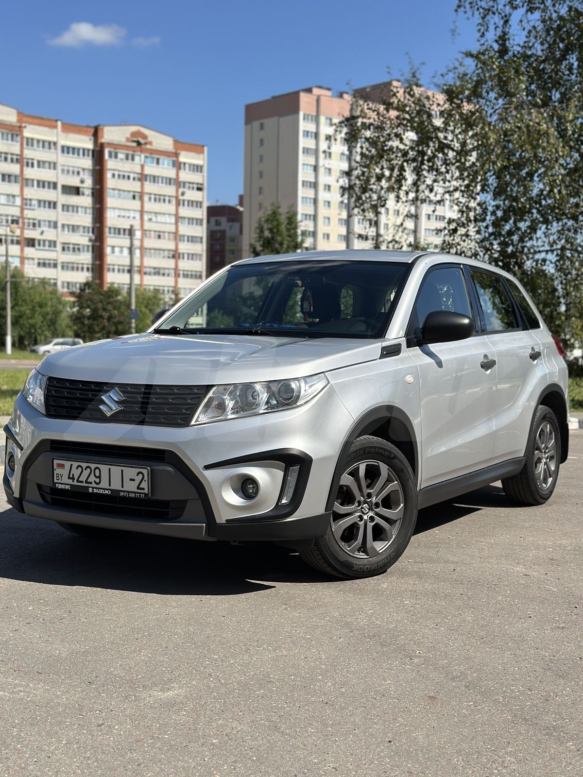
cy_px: 388
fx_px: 1078
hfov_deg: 30.3
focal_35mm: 48
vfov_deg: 39.7
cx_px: 292
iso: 100
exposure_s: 1/7634
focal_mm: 6.86
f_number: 1.78
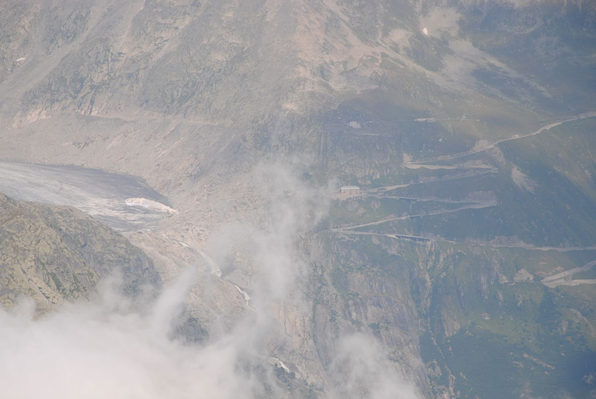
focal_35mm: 180
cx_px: 299
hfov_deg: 11.4
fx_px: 2976
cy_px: 224
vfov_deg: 7.7
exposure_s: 1/800
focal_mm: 105
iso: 100
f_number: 5.6
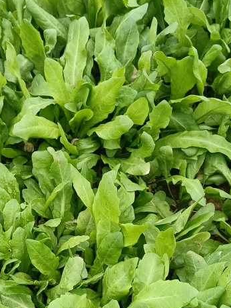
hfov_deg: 24.3
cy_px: 236
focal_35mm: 60
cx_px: 70
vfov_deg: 31.5
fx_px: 533
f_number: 1.8
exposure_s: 1/900
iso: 621
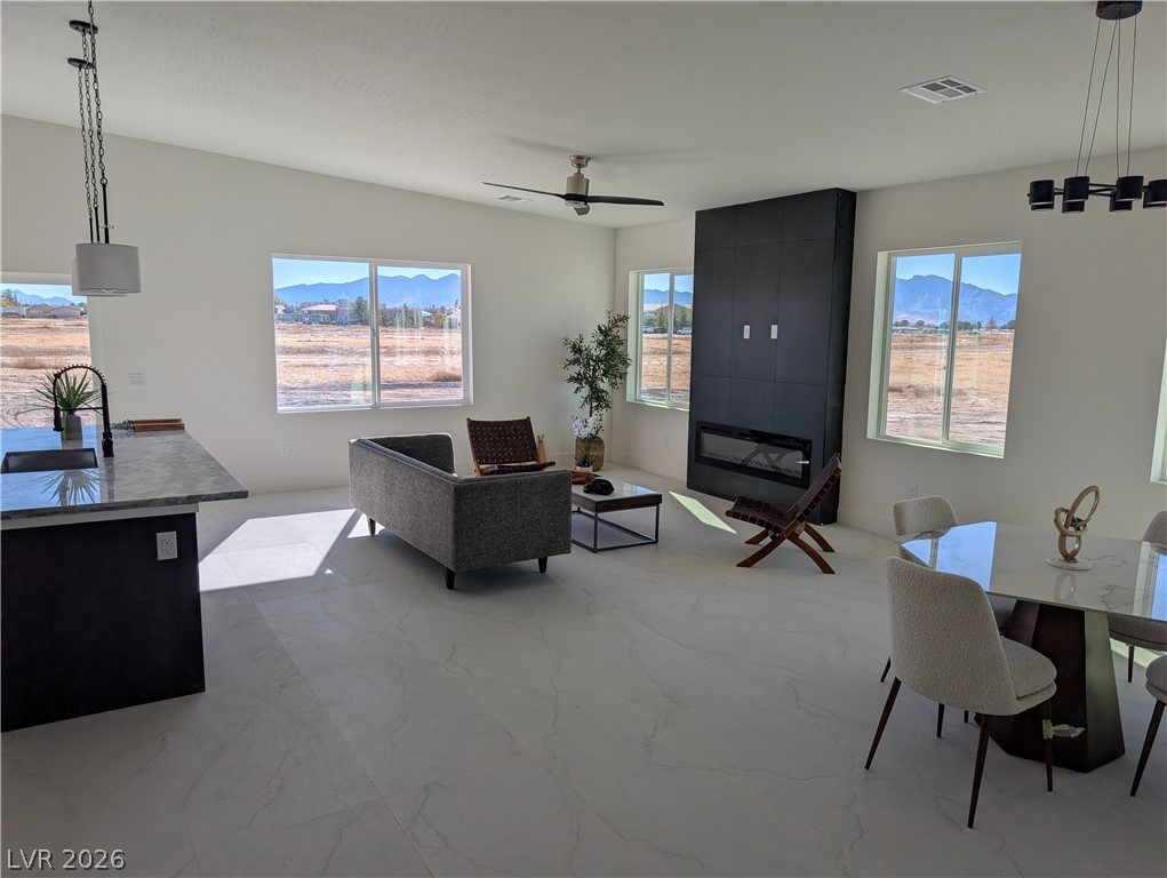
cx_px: 584
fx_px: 810
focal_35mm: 24
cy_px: 439
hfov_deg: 71.5
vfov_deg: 56.9
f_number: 1.68
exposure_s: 1/1058
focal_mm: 6.9
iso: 20
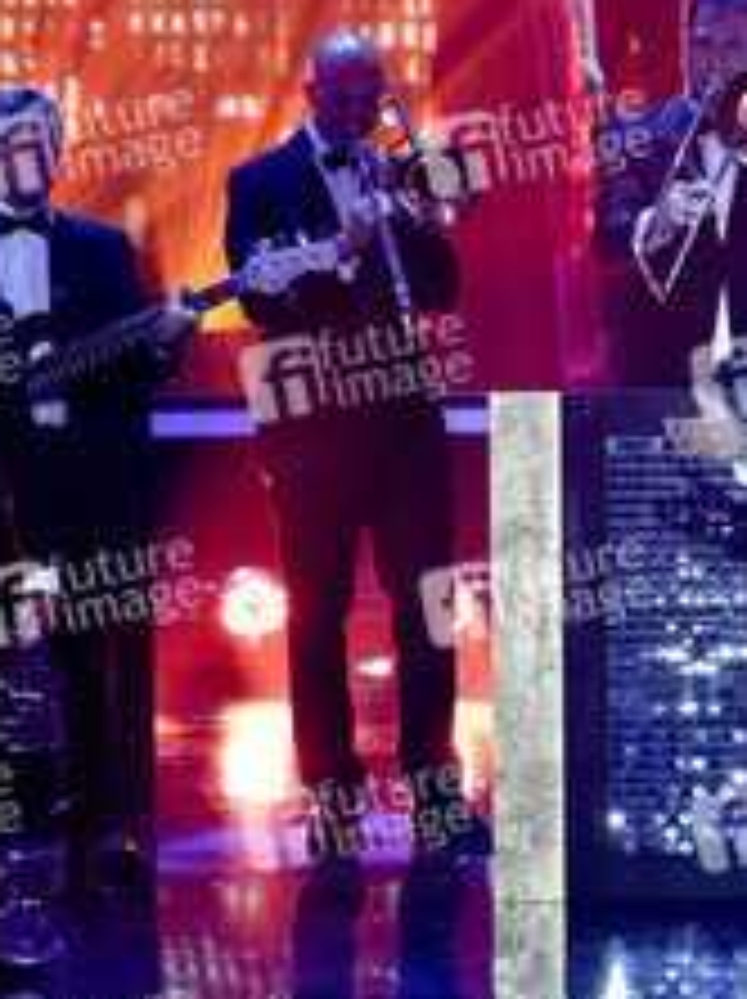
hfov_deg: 3.2
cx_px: 416
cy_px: 482
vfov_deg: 4.2
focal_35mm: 469
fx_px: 13520
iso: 3200
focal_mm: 160
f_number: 6.3
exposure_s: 1/125
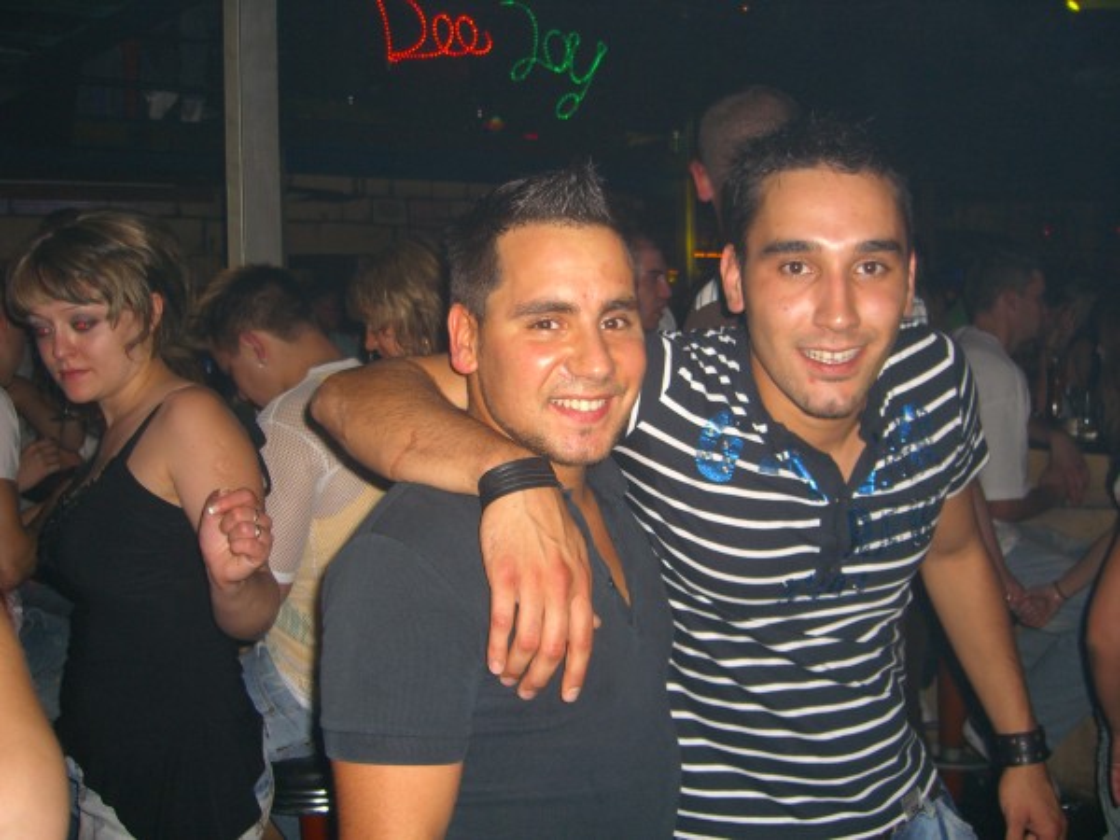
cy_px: 420
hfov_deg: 49.0
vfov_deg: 37.7
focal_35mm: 38
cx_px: 560
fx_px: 1229
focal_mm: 7.9
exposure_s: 1/60
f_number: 2.8
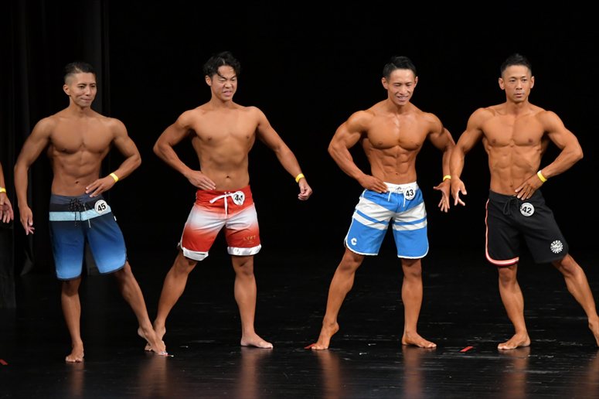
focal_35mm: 255
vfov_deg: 5.4
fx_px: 4241
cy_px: 200
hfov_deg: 8.1
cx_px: 300
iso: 3200
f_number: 5.6
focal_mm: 170
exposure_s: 1/400
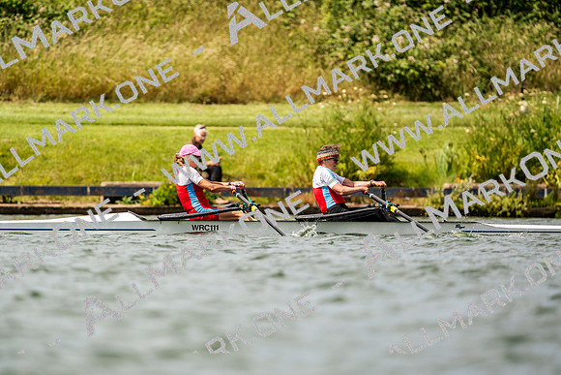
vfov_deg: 2.3
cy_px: 188
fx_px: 9352
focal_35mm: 600
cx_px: 280
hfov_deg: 3.4
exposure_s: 1/2000
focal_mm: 600
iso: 320
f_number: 6.3
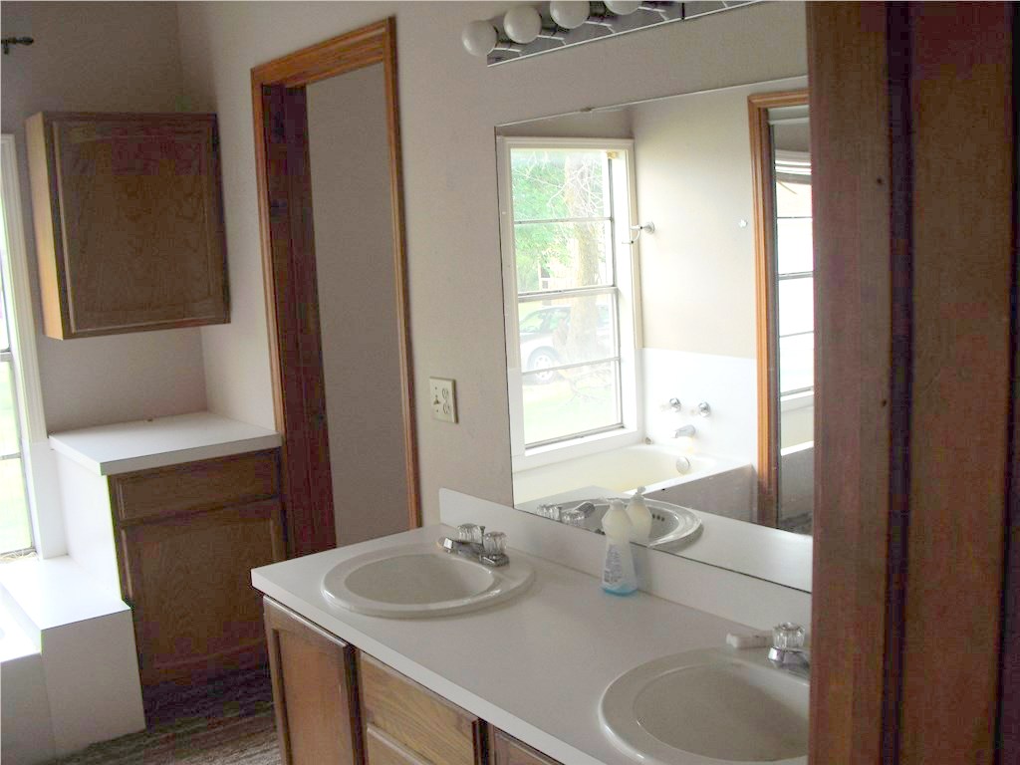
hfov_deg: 51.4
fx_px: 1061
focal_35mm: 36
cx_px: 510
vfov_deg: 39.7
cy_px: 382
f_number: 3.1
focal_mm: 6.3
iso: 100
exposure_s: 1/100
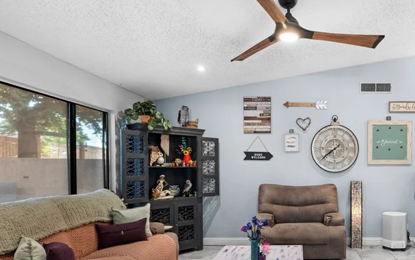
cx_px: 301
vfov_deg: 46.9
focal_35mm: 26
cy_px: 173
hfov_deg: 66.9
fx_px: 294
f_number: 8
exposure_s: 1/8
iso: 400
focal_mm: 17
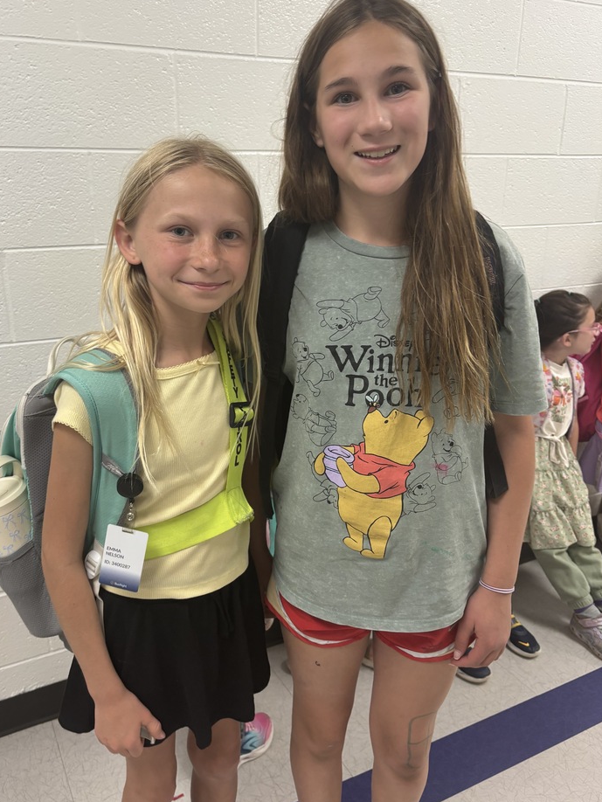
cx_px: 269
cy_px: 400
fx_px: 672
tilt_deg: -18.2
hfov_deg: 48.2
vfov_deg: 61.6
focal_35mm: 29
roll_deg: -0.1
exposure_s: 1/60
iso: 160
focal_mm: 5.96
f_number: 1.6
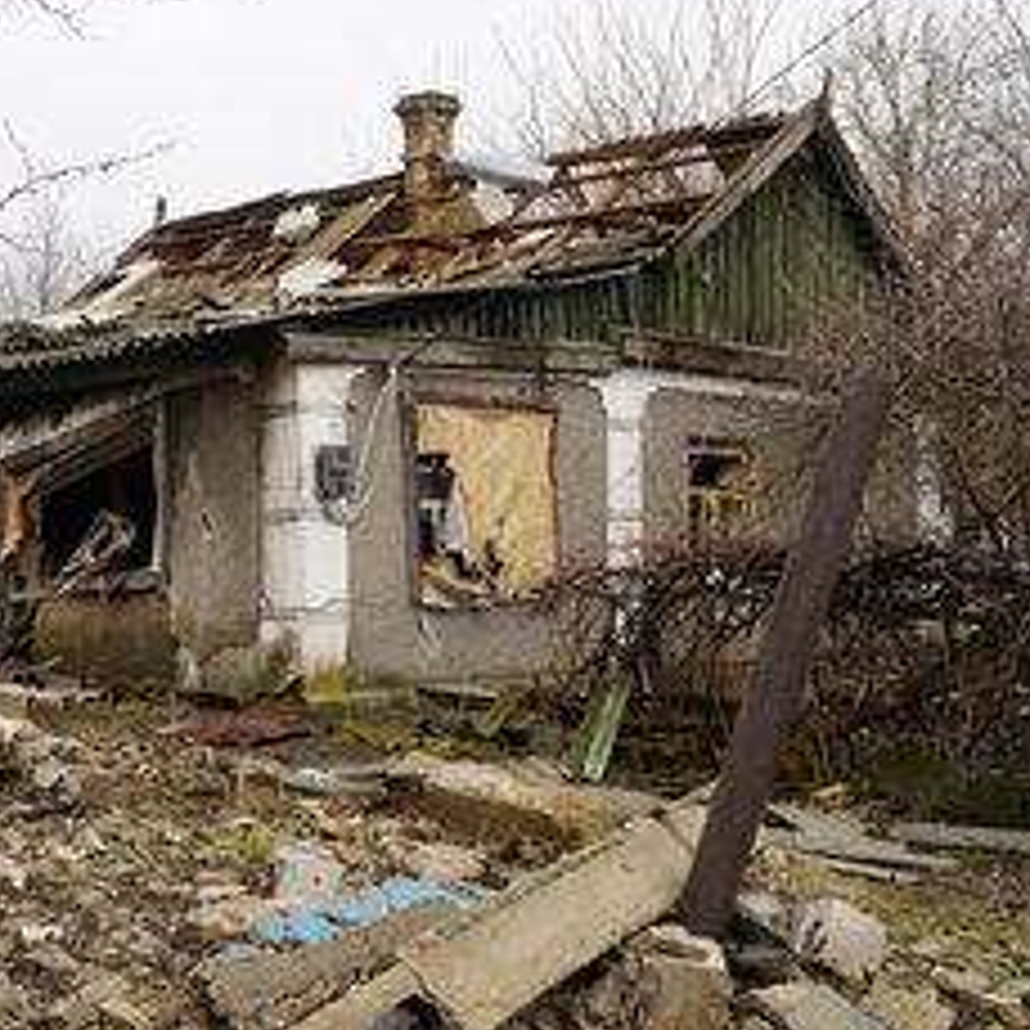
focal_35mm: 47
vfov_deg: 36.2
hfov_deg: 35.7
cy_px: 461
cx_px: 306
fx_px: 1574
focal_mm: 21
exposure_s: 1/125
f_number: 5
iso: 100
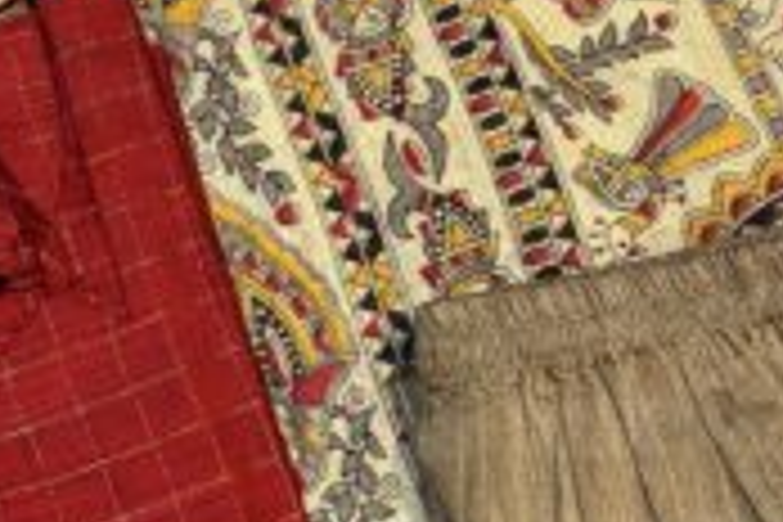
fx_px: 1348
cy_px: 400
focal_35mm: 62
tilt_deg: -79.5
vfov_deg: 21.7
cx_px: 189
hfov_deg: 31.8
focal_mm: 5.7
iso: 80
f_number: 1.5
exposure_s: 1/50
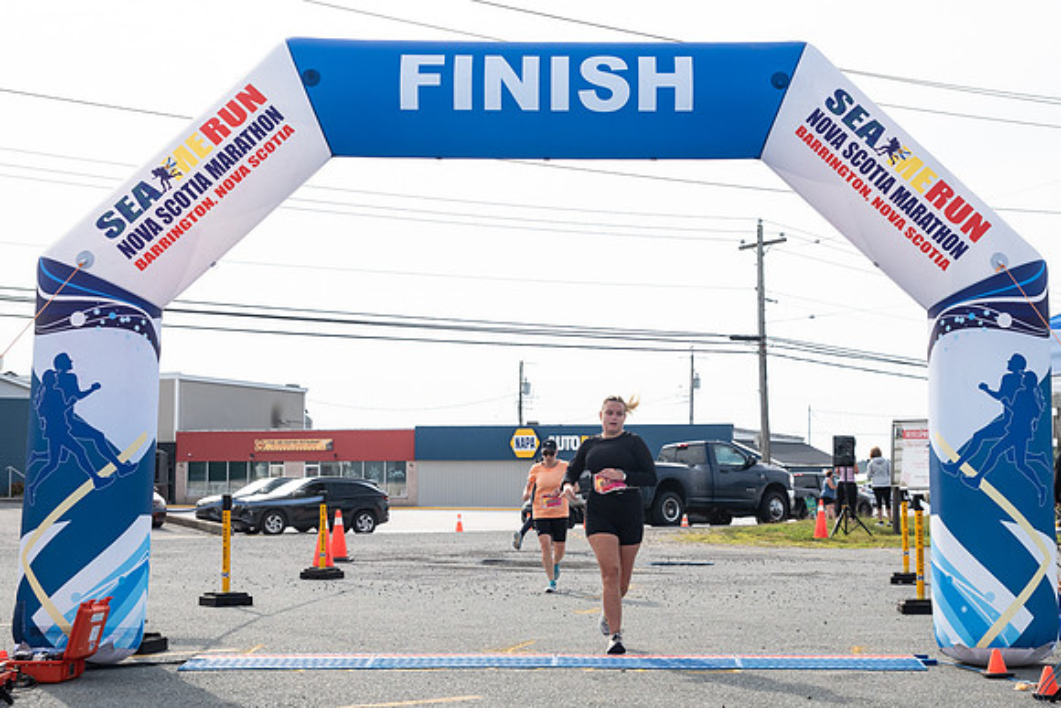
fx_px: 1747
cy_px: 360
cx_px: 609
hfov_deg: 33.7
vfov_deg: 22.9
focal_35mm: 59
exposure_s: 1/3200
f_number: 4
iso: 800
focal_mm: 48
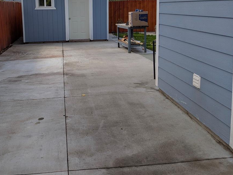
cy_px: 40
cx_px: 88
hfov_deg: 46.3
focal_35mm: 40
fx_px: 270
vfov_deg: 35.1
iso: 21
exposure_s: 1/892
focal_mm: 6.9
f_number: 1.68
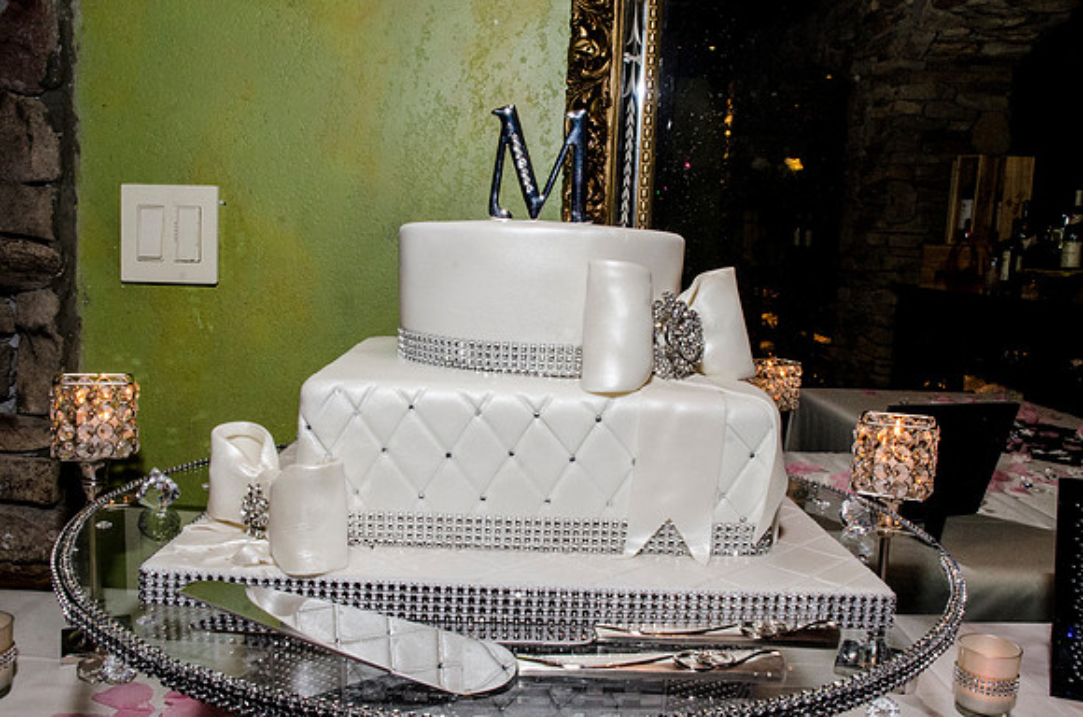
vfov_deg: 43.4
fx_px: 901
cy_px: 358
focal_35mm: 30
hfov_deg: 62.0
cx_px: 542
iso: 2500
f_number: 18
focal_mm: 20
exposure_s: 1/30
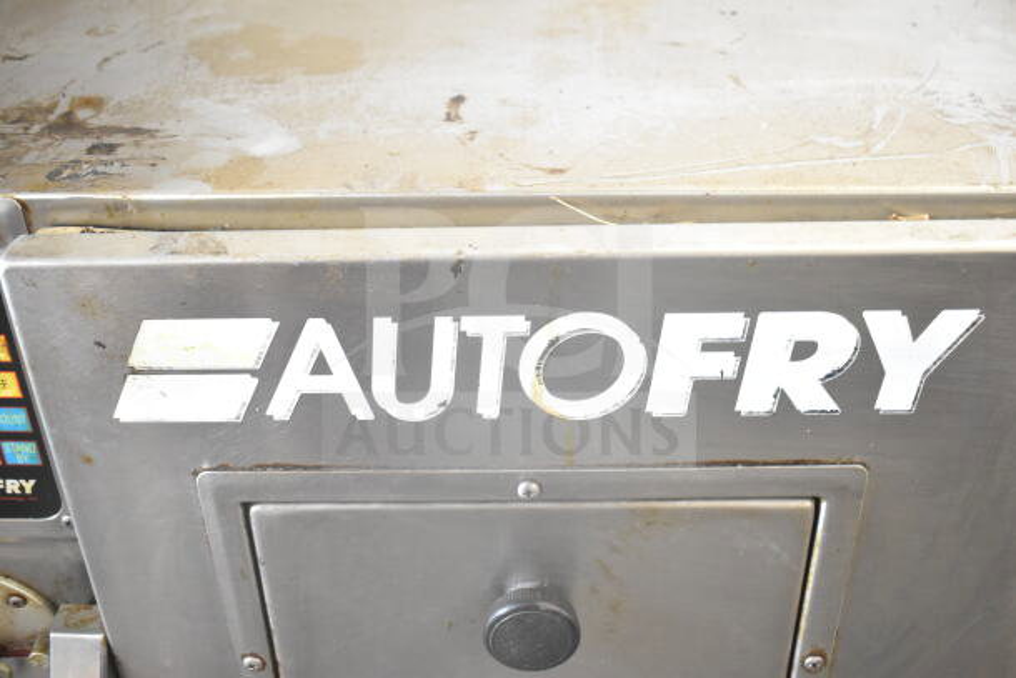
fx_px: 1143
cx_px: 508
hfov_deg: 47.9
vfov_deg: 33.0
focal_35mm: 40
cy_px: 339
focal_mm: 27
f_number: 4
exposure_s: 1/40
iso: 2500
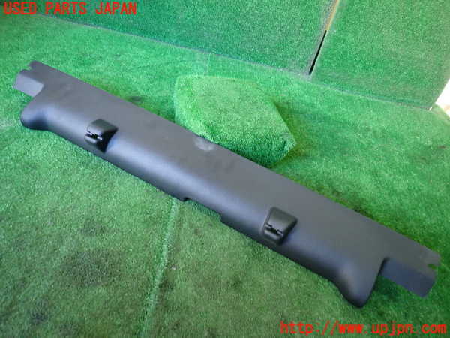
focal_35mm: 25
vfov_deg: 54.9
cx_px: 225
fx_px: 325
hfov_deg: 69.4
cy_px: 169
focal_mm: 4.5
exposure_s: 1/30
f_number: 2
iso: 320
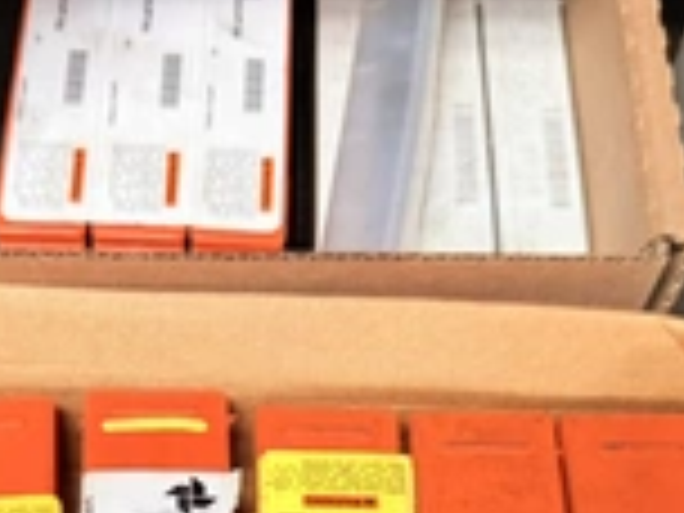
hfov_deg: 30.3
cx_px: 184
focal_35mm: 63
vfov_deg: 21.1
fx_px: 1245
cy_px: 666
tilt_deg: -63.6
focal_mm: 6.76
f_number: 1.78
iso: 200
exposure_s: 1/120
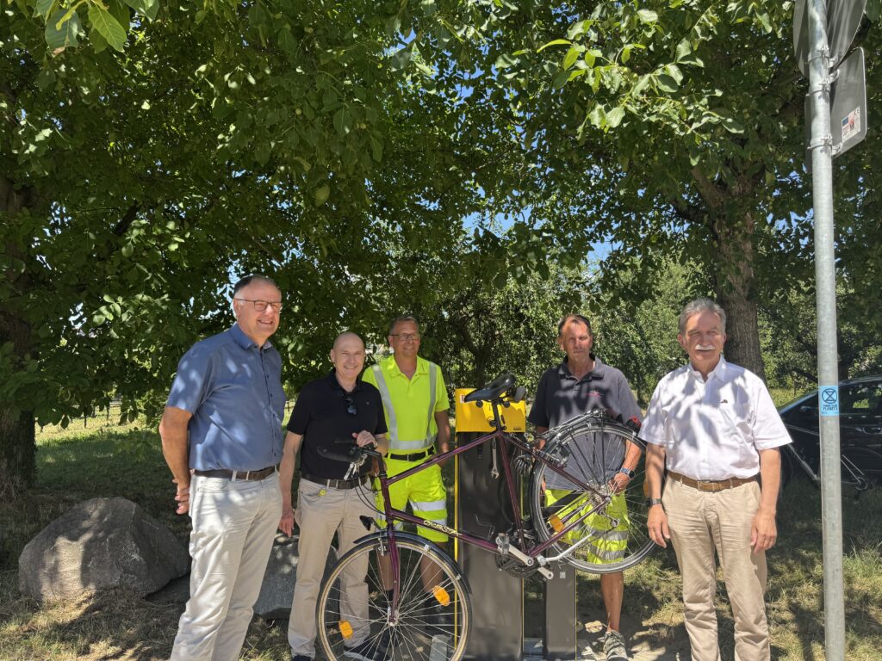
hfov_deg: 71.6
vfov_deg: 56.8
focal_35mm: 24
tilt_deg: +3.5
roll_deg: +0.0
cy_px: 330
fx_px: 612
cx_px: 441
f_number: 1.78
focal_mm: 6.76
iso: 80
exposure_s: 1/1112
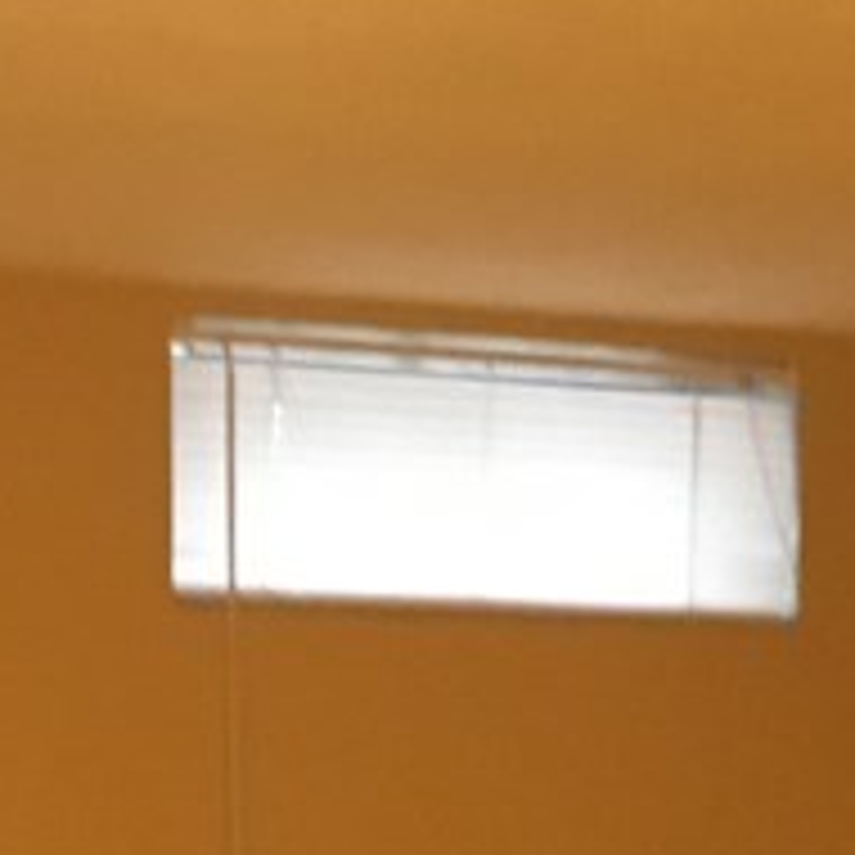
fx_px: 3856
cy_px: 1526
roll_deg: -0.4
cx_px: 450
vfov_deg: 11.7
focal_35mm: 138
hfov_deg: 12.7
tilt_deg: -7.9
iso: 250
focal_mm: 4.15
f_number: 2.2
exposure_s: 1/15
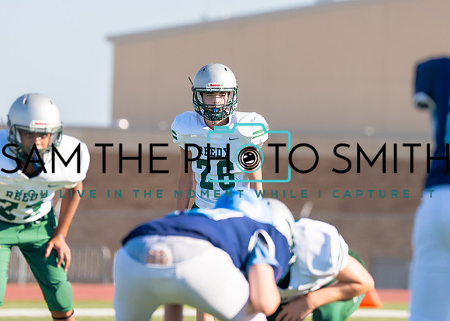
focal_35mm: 492
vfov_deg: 2.9
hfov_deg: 4.1
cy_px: 112
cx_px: 231
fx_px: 6292
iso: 250
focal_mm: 200
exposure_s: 1/4000
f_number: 2.8
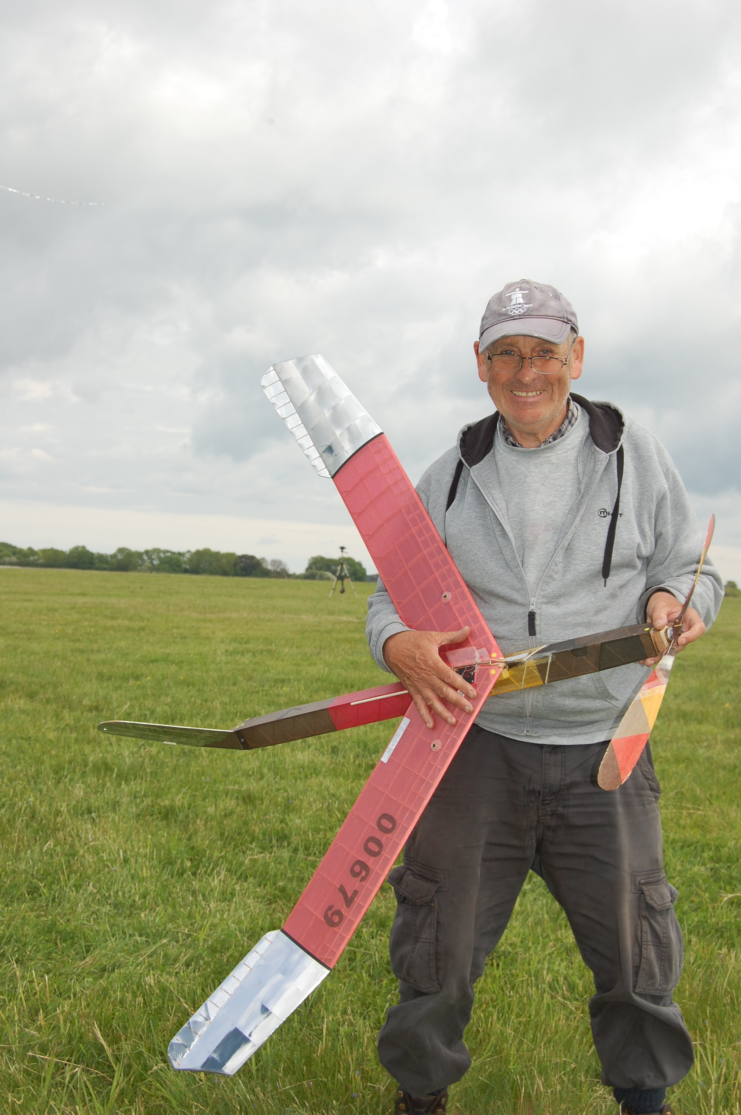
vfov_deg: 41.1
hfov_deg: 28.0
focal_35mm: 48
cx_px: 370
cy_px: 558
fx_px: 1485
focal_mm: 32
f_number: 8
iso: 200
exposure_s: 1/500
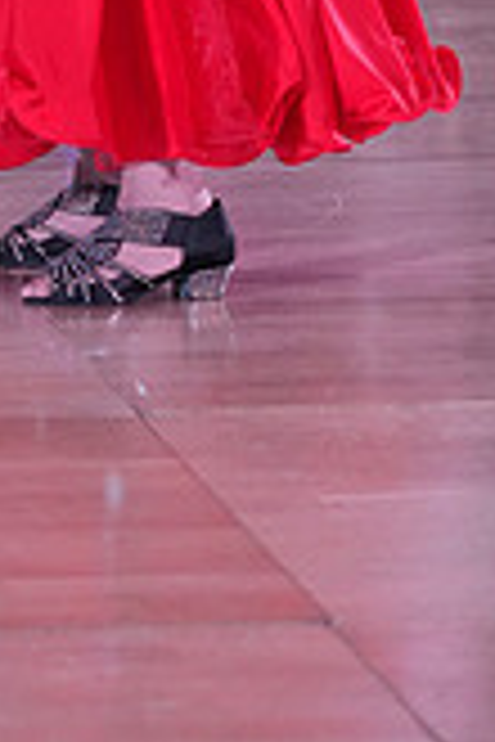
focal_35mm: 256
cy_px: -558
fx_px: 5280
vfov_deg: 7.8
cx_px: -106
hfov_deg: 5.3
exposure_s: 1/250
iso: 2500
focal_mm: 73
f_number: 5
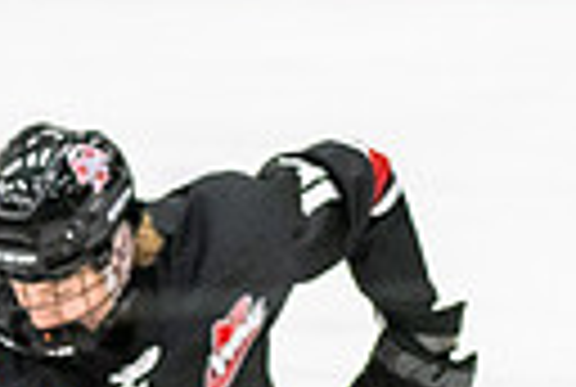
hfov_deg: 5.5
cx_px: -154
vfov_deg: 3.7
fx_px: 5934
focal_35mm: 370
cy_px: 702
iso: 3200
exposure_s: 1/640
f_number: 2.8
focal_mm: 70
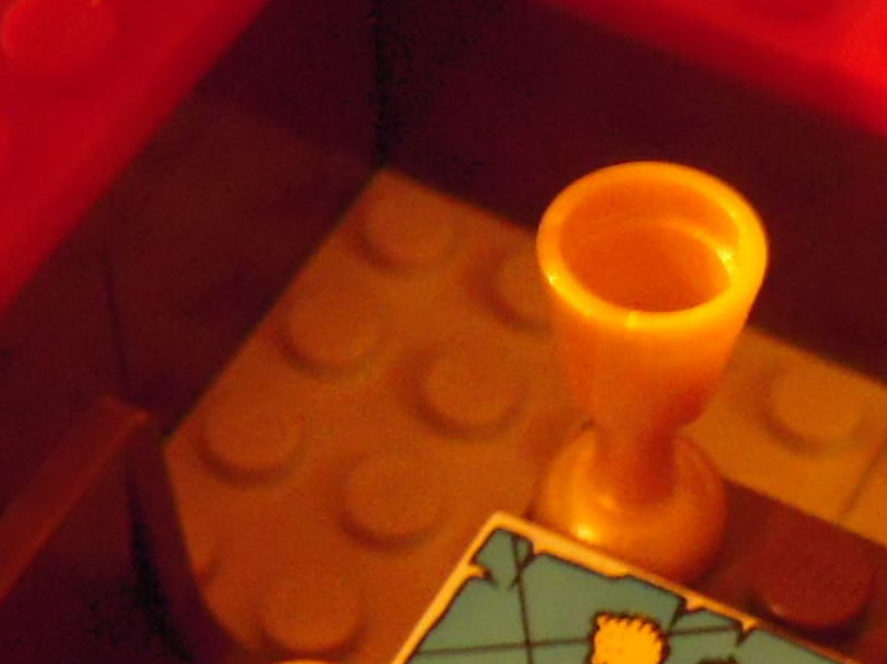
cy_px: 829
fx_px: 2382
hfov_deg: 21.0
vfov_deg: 15.2
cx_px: 647
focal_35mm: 93
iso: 640
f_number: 2.7
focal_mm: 5
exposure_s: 1/8
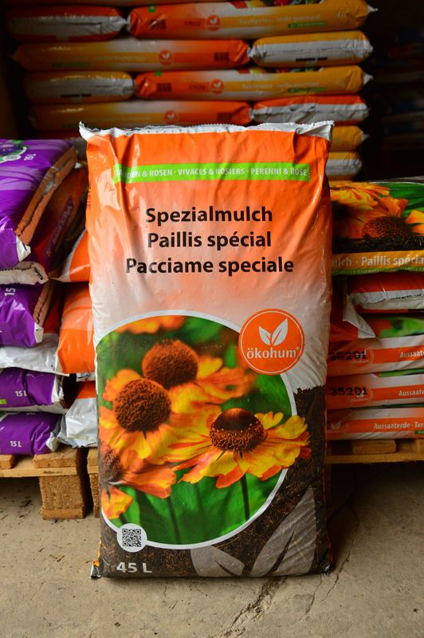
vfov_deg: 49.6
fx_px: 690
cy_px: 319
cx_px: 212
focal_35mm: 39
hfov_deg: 34.2
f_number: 4
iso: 450
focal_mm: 26
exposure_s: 1/40
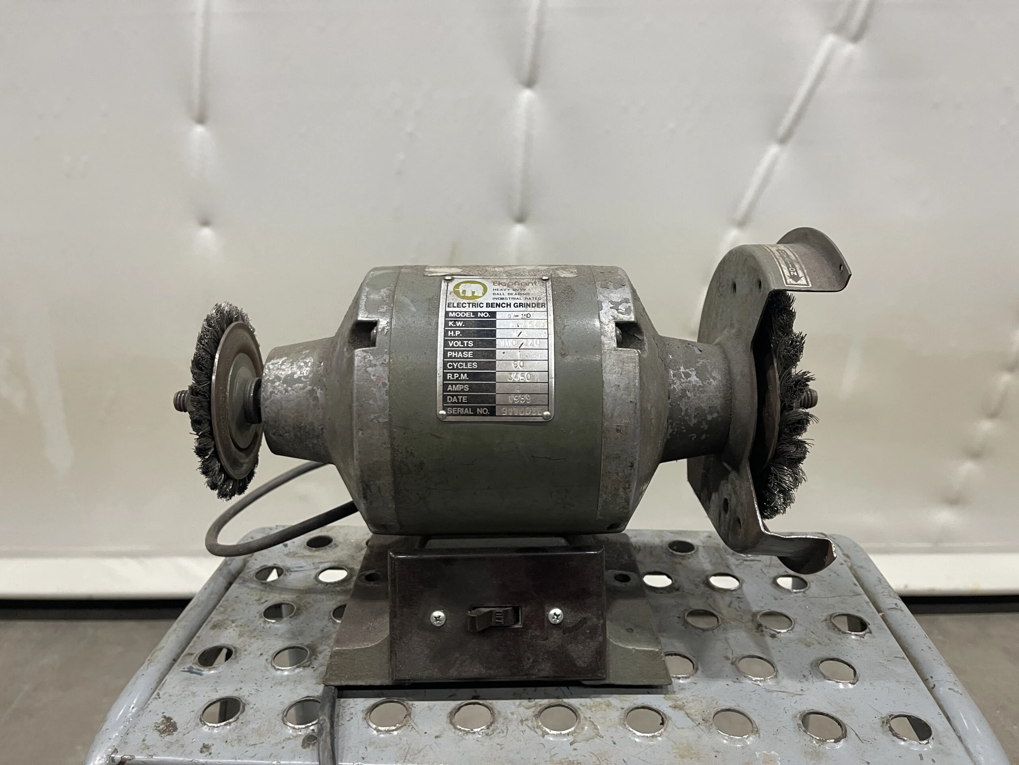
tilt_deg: -17.6
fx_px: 736
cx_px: 510
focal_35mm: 25
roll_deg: +0.6
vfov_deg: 54.9
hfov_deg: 69.4
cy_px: 382
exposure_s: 1/60
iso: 250
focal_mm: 5.1
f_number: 1.6
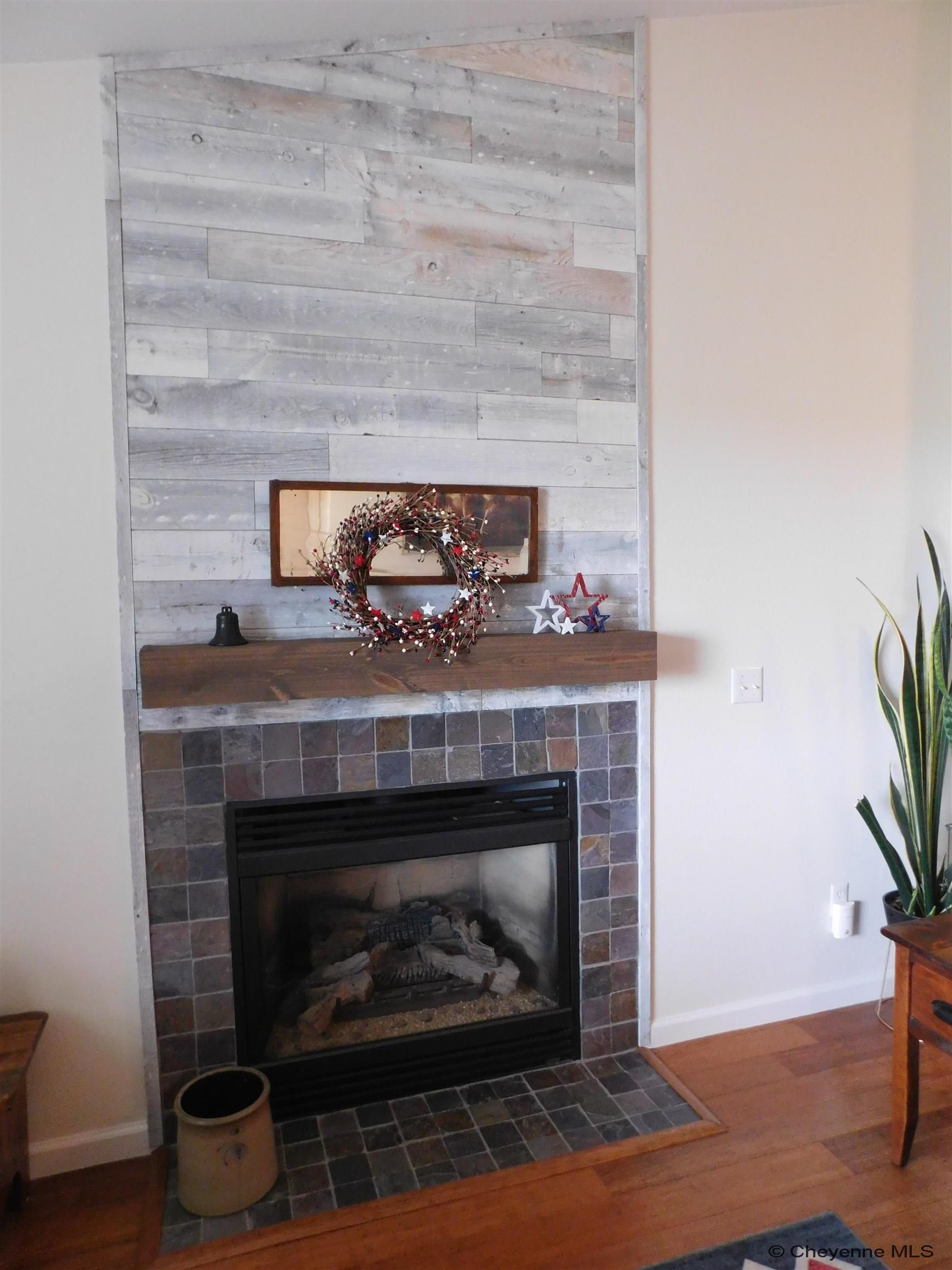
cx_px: 476
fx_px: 843
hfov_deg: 58.9
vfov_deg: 73.9
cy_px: 635
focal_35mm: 23
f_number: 3
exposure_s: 1/25
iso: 400
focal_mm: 4
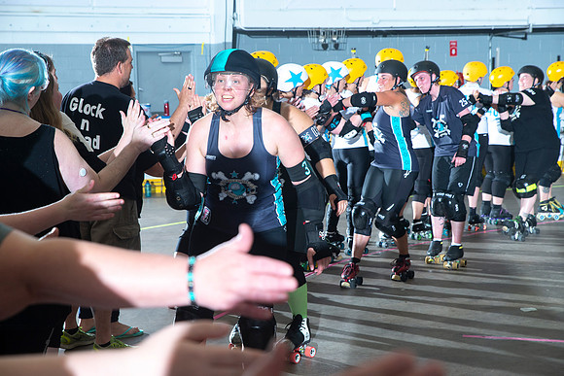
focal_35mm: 70
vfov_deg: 19.5
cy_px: 188
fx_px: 1097
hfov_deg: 28.8
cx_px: 282
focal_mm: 70
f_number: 7.1
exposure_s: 1/160
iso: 800
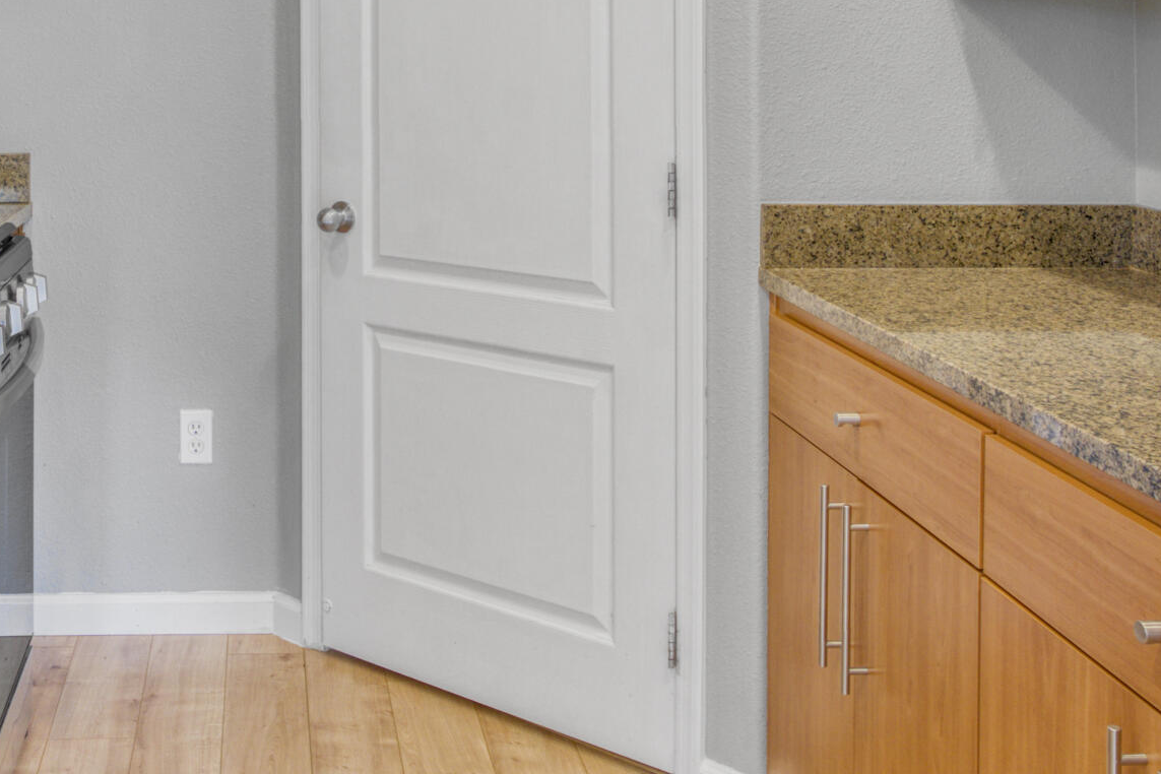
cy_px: -14
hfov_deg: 44.1
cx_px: 338
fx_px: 1397
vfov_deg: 28.9
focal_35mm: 43
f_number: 8
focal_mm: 16.5
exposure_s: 1/10
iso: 400
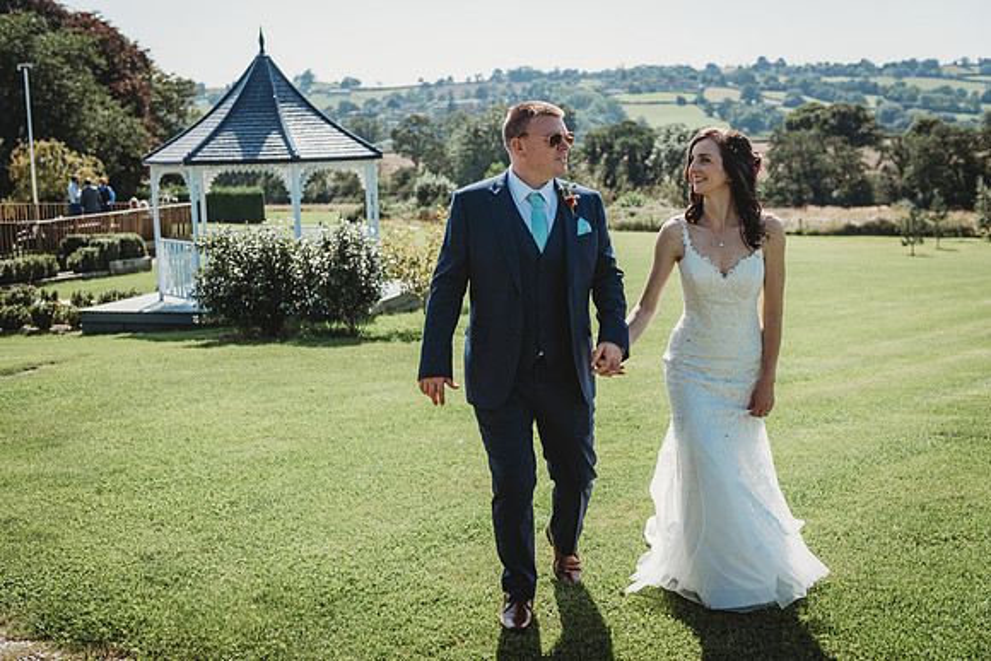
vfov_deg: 27.0
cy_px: 330
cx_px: 496
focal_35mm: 50
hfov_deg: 39.6
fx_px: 1377
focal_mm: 50
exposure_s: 1/800
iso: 100
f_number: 4
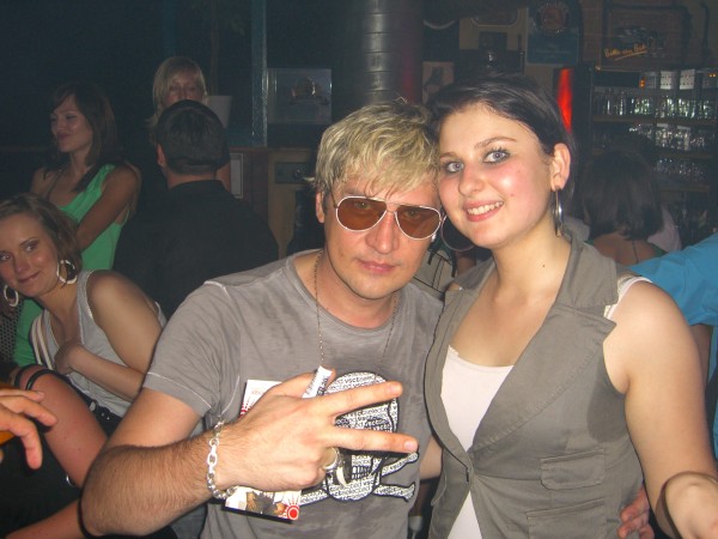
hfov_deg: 49.0
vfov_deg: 37.7
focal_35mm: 38
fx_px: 788
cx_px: 359
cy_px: 270
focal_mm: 7.9
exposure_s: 1/60
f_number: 2.8
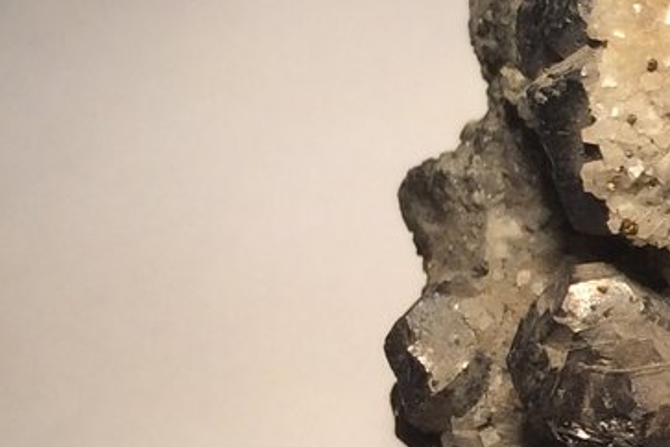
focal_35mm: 133
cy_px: 253
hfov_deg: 13.2
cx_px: 1370
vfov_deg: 10.3
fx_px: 2475
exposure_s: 1/253
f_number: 2.2
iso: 32
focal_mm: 4.15
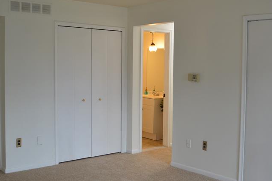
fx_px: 362
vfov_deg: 28.0
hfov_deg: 41.2
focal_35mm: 48
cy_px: 82
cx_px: 133
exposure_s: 1/60
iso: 400
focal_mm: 20
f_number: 3.8
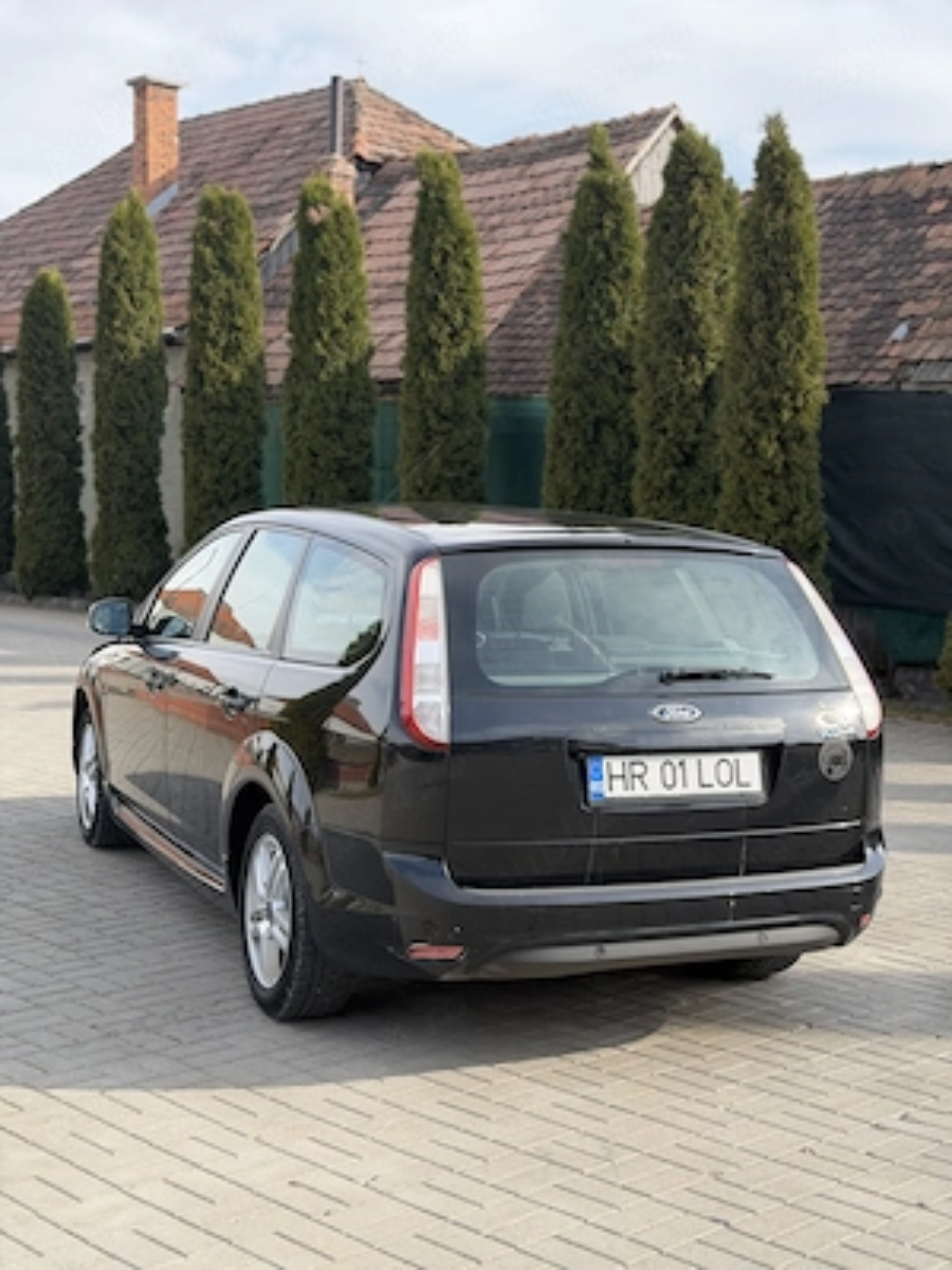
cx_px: 476
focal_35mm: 48
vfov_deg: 39.7
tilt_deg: -3.9
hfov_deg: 30.3
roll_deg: -0.6
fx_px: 1760
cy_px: 635
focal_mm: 6.76
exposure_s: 1/1883
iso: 100
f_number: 1.78
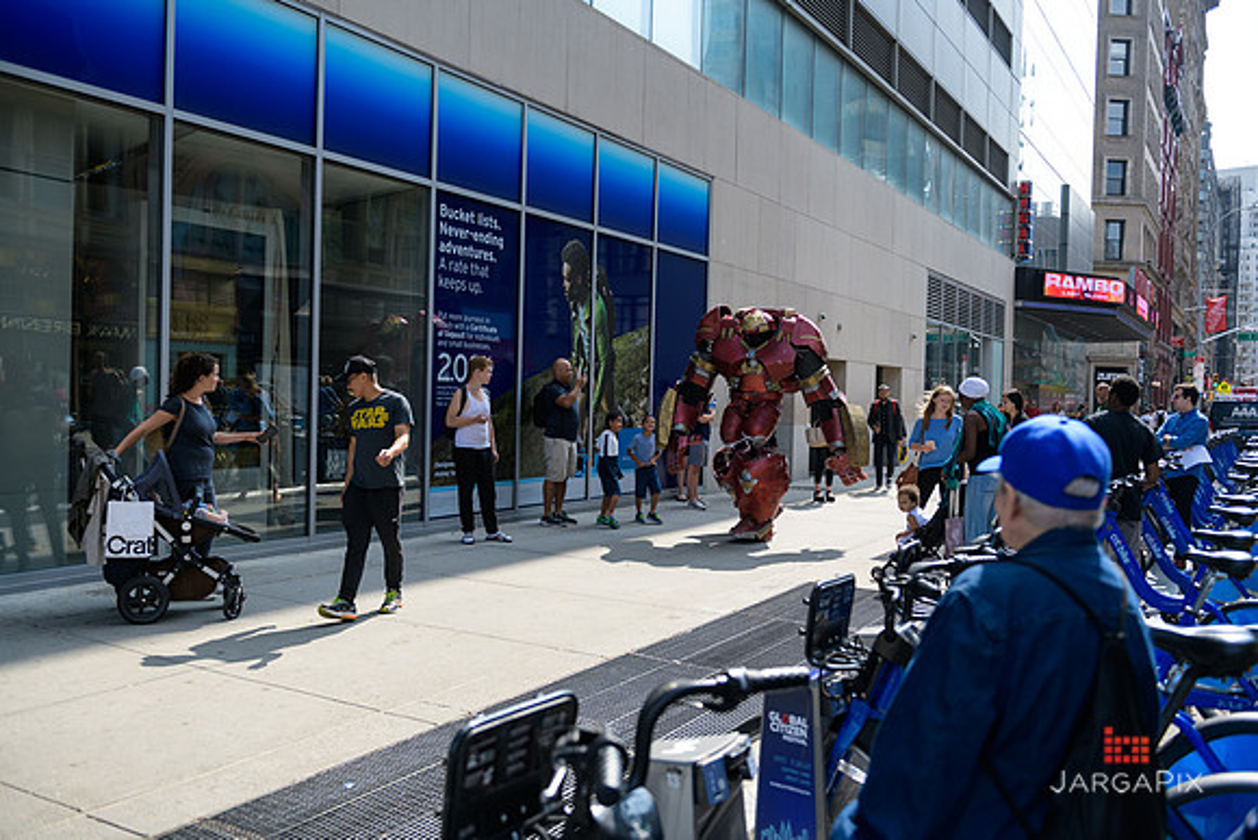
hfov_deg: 58.7
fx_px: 1118
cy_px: 420
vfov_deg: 41.1
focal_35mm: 32
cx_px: 629
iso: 200
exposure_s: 1/1250
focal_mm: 32
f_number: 3.2
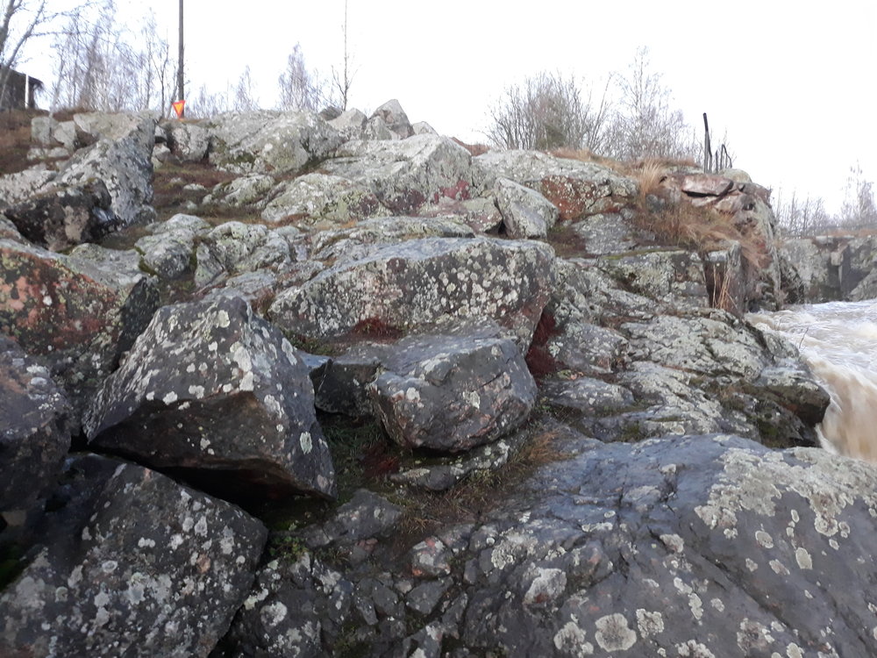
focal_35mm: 27
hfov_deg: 65.3
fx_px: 684
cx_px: 438
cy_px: 329
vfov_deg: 51.4
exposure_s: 1/25
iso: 200
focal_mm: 3.71
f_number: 1.7
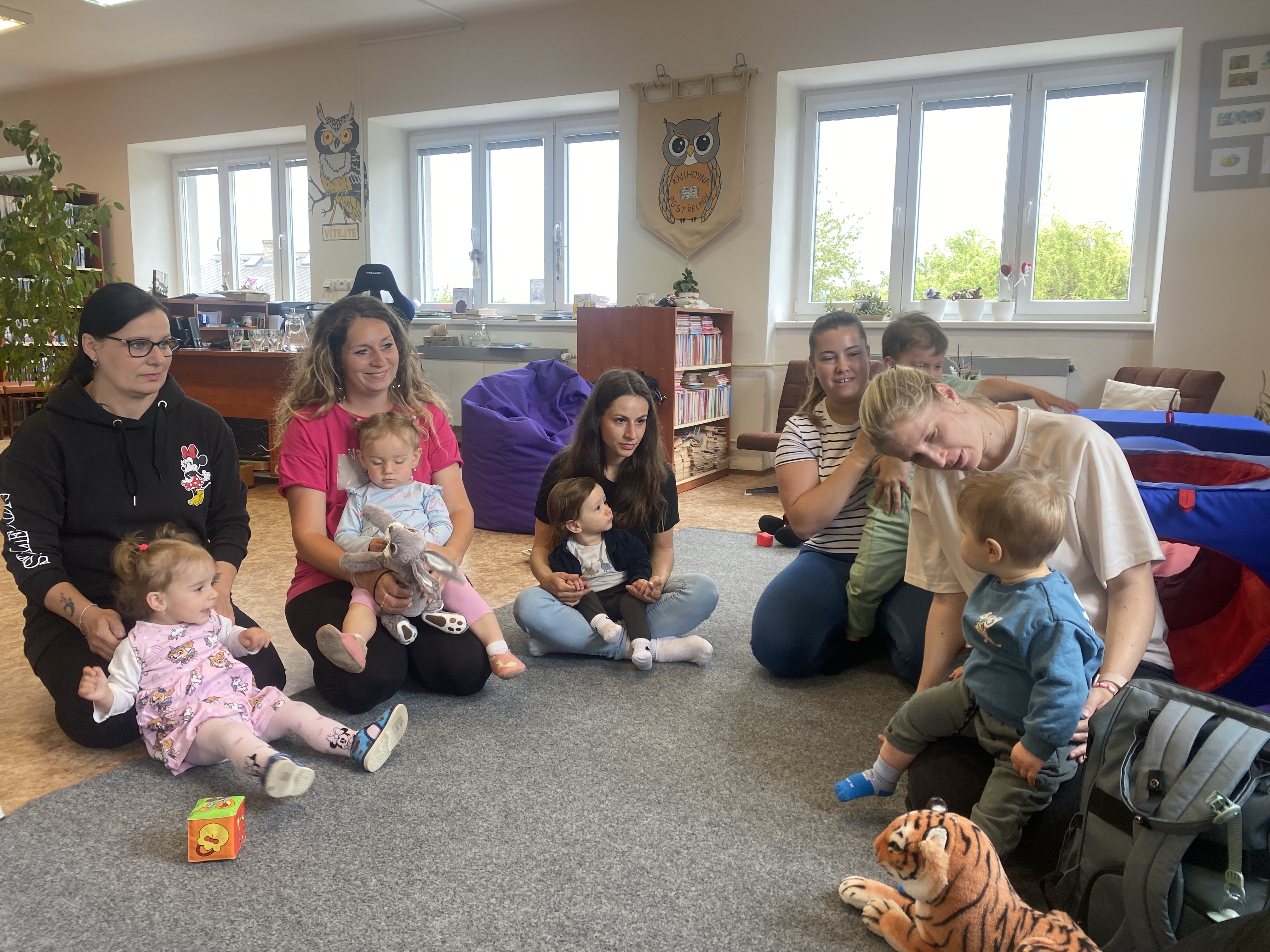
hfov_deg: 67.3
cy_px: 476
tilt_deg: -8.3
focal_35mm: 26
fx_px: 954
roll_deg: -1.1
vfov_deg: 53.1
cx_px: 635
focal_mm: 4.25
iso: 64
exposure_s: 1/100
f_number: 1.8
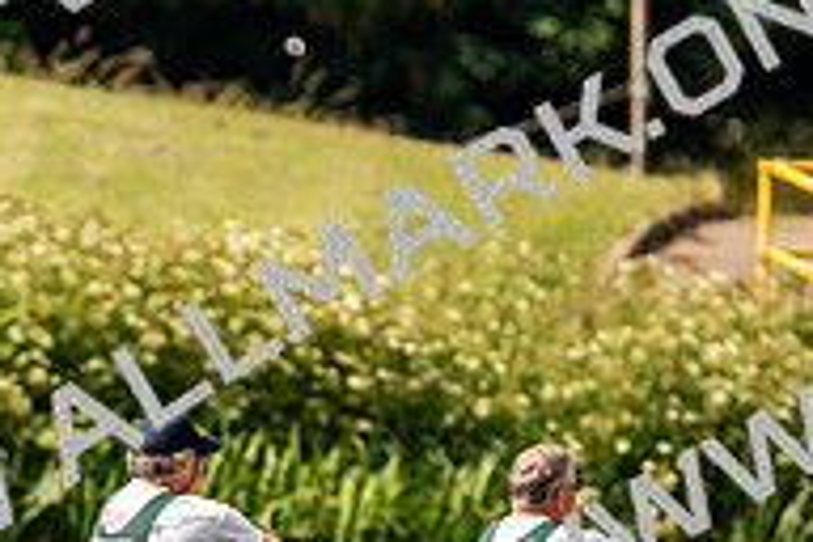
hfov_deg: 1.1
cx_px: 161
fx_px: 40895
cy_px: 705
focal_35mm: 1811
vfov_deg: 0.8
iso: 320
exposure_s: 1/2000
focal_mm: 600
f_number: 6.3
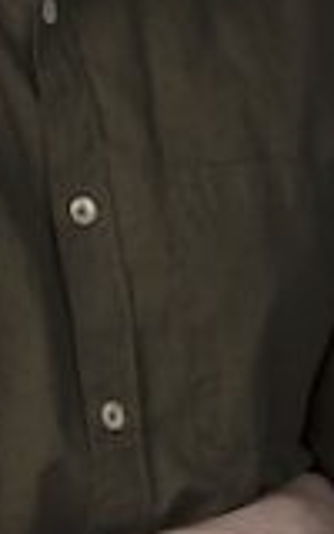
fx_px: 4762
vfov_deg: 6.4
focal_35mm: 327
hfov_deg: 4.0
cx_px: -104
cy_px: 149
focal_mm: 50
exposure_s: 1/125
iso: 100
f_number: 8
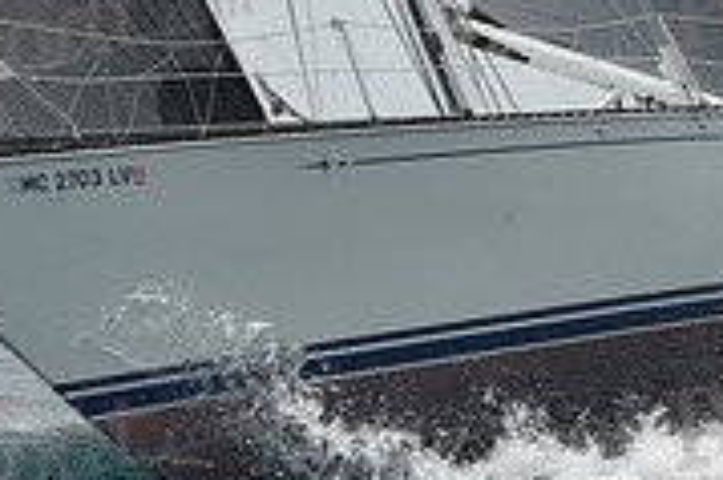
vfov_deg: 6.0
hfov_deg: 9.1
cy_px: 212
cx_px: 464
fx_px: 4555
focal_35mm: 227
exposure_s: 1/800
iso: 250
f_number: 11
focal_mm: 70
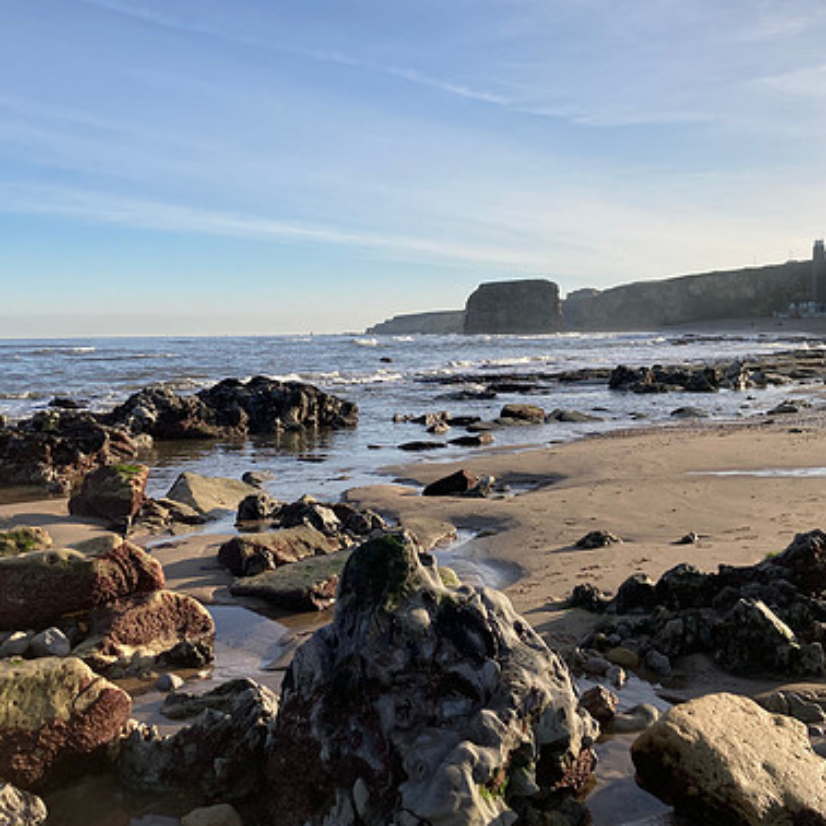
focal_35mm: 38
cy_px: 390
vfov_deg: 43.8
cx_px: 387
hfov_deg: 43.8
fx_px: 1026
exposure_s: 1/2288
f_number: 1.8
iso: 20
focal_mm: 4
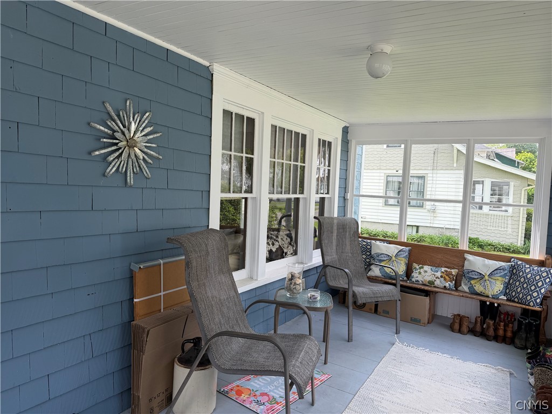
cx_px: 276
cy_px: 207
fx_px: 383
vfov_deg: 56.8
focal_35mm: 24
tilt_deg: -2.8
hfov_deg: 71.6
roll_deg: -2.3
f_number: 1.78
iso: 80
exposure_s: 1/765
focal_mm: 6.76
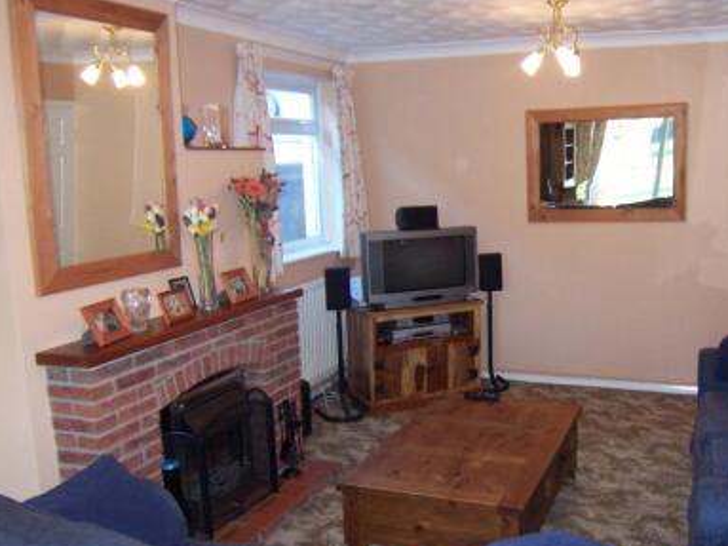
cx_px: 486
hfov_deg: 51.7
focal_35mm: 35
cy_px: 290
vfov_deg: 40.7
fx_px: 736
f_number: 2.8
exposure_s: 1/30
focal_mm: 3.8
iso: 200
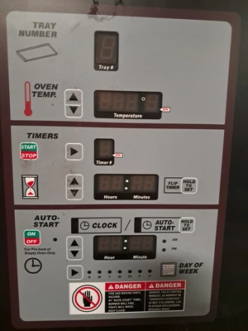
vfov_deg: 65.3
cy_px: 166
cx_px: 124
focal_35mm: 27
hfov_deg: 51.4
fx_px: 258
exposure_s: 1/20
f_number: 1.8
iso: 1600
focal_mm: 4
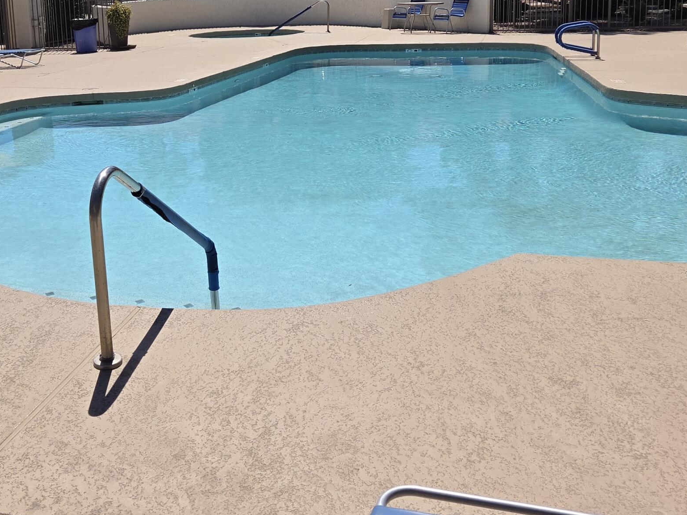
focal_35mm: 44
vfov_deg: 32.2
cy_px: 126
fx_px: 873
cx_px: 241
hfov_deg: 42.5
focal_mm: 5.4
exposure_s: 1/7734
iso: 80
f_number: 1.8
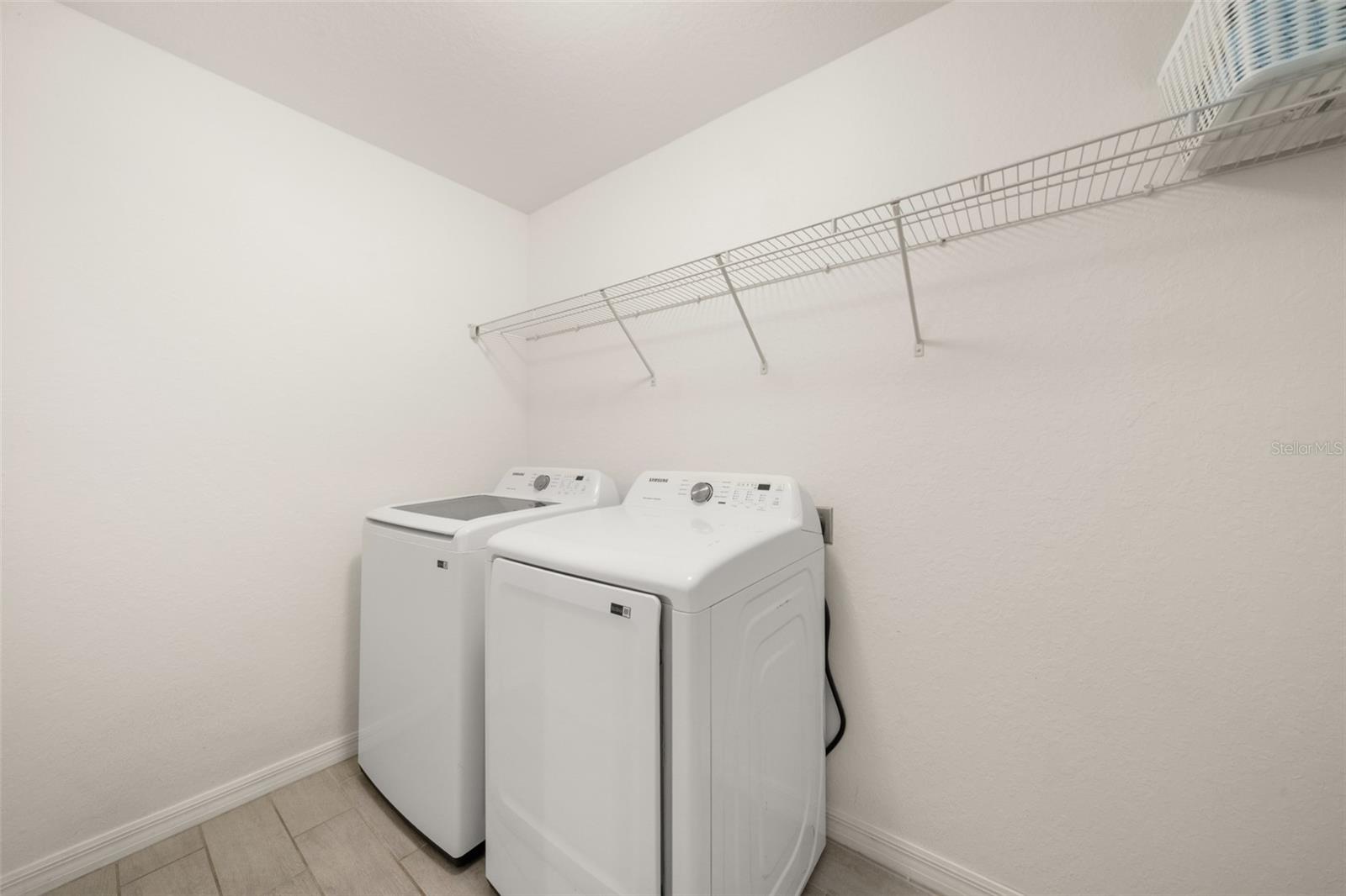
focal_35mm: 12
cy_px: 448
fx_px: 449
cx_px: 673
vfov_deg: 90.0
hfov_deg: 112.6
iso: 400
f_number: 11
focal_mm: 12
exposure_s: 1/2
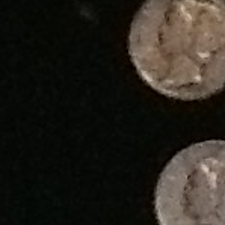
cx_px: 530
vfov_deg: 6.9
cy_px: -21
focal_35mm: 251
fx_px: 1846
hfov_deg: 6.6
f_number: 2.4
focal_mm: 2.03
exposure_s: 1/15
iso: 640
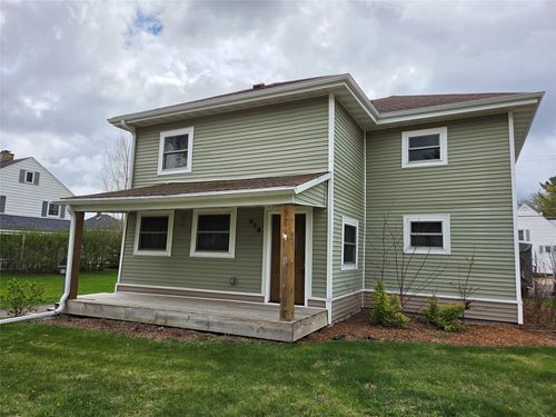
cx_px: 278
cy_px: 208
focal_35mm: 23
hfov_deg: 73.9
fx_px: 369
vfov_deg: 58.9
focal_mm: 5.4
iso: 50
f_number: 1.8
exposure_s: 1/7887
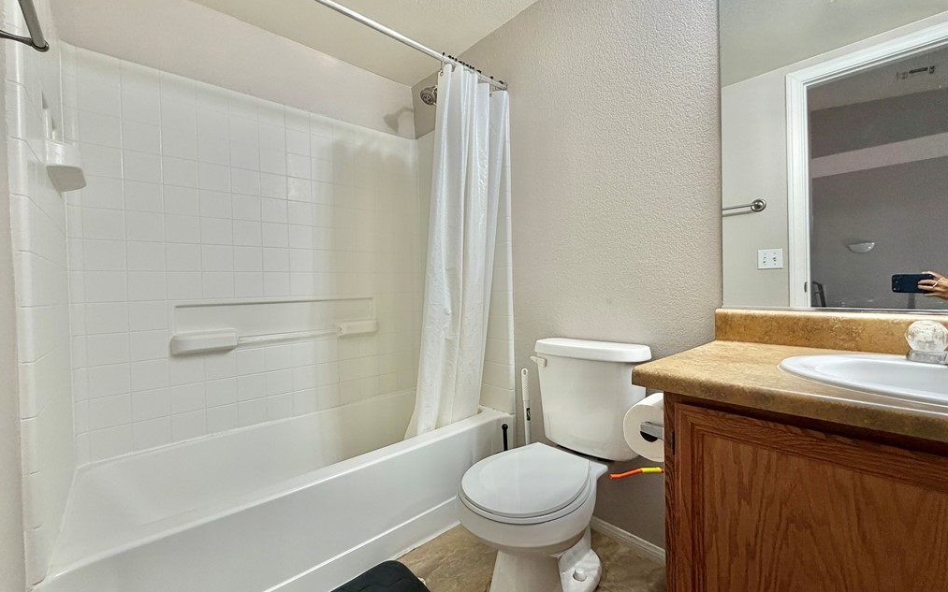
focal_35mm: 15
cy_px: 291
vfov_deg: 74.8
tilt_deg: -0.6
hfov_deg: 101.5
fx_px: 388
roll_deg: +0.6
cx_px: 471
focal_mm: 2.22
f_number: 2.2
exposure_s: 1/120
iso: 160
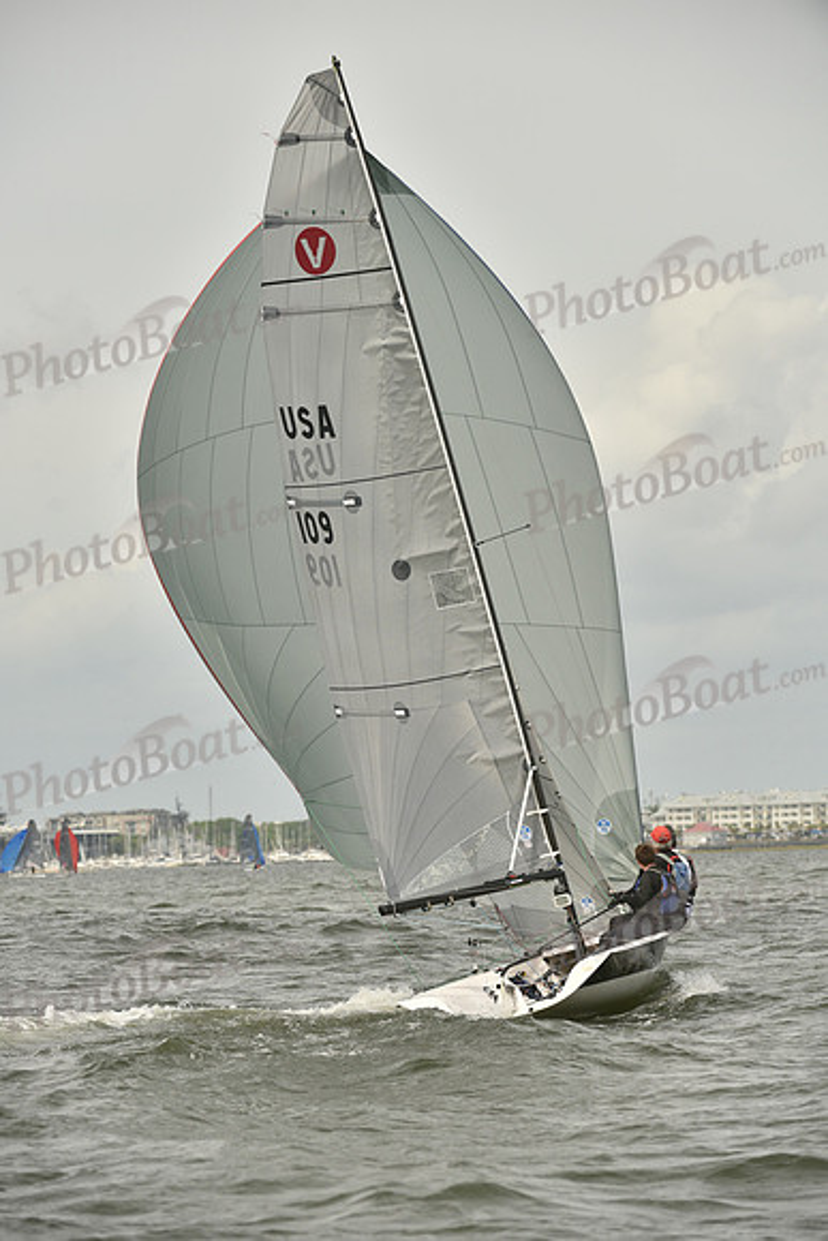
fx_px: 6895
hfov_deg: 6.9
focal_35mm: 200
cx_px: 414
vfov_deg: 10.3
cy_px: 620
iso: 320
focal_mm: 200
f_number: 6.3
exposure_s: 1/1600
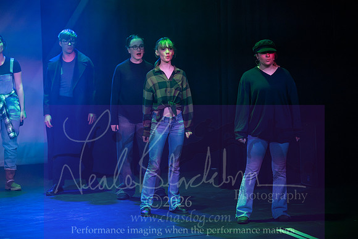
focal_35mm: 145
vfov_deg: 9.5
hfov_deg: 14.2
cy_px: 120
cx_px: 179
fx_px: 1442
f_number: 4
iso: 5000
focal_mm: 145
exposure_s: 1/800
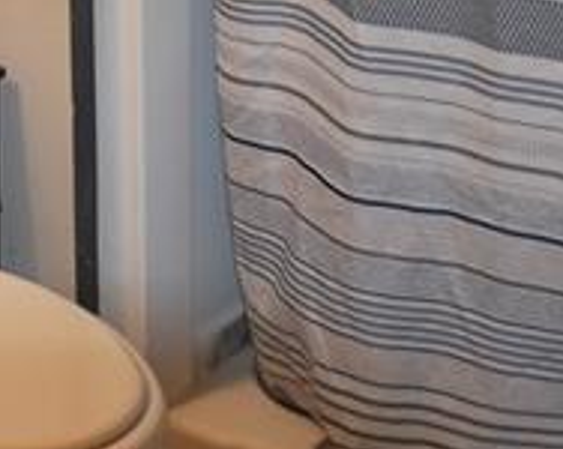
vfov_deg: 8.5
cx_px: 42
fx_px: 2813
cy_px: -515
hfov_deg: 11.3
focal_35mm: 169
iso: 800
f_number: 4
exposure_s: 1/60
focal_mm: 22
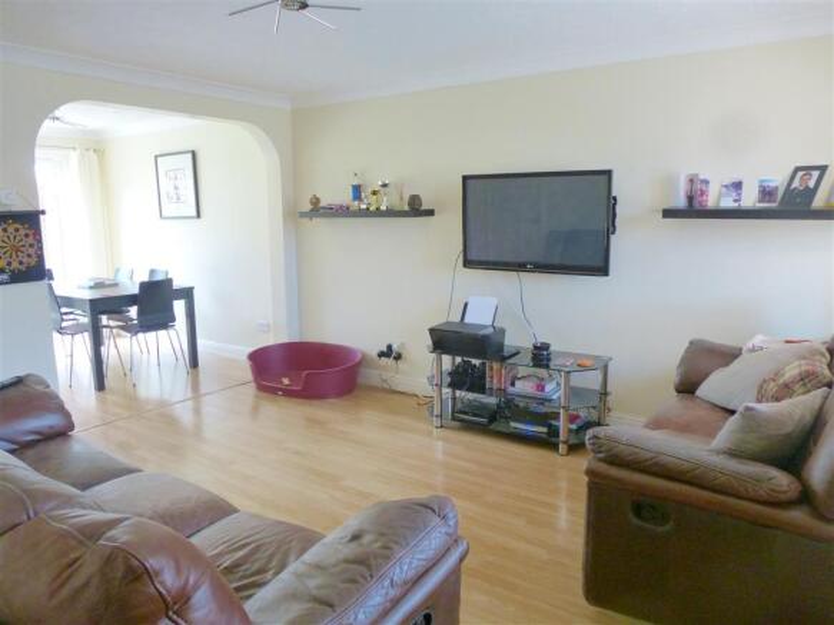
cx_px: 417
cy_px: 312
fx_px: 578
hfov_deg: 71.6
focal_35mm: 24
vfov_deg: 56.8
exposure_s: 1/30
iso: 400
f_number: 3.3
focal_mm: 4.3
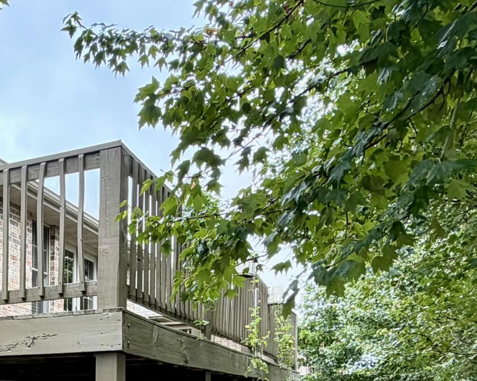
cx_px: 15
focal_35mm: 49
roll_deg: -0.9
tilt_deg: +0.2
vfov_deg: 28.8
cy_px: 386
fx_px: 692
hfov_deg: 35.0
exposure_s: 1/121
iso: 64
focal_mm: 2.22
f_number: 2.2
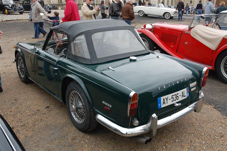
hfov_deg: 51.3
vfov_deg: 35.5
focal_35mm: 38
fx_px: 236
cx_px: 114
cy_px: 76
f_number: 6.3
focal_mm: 25
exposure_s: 1/160
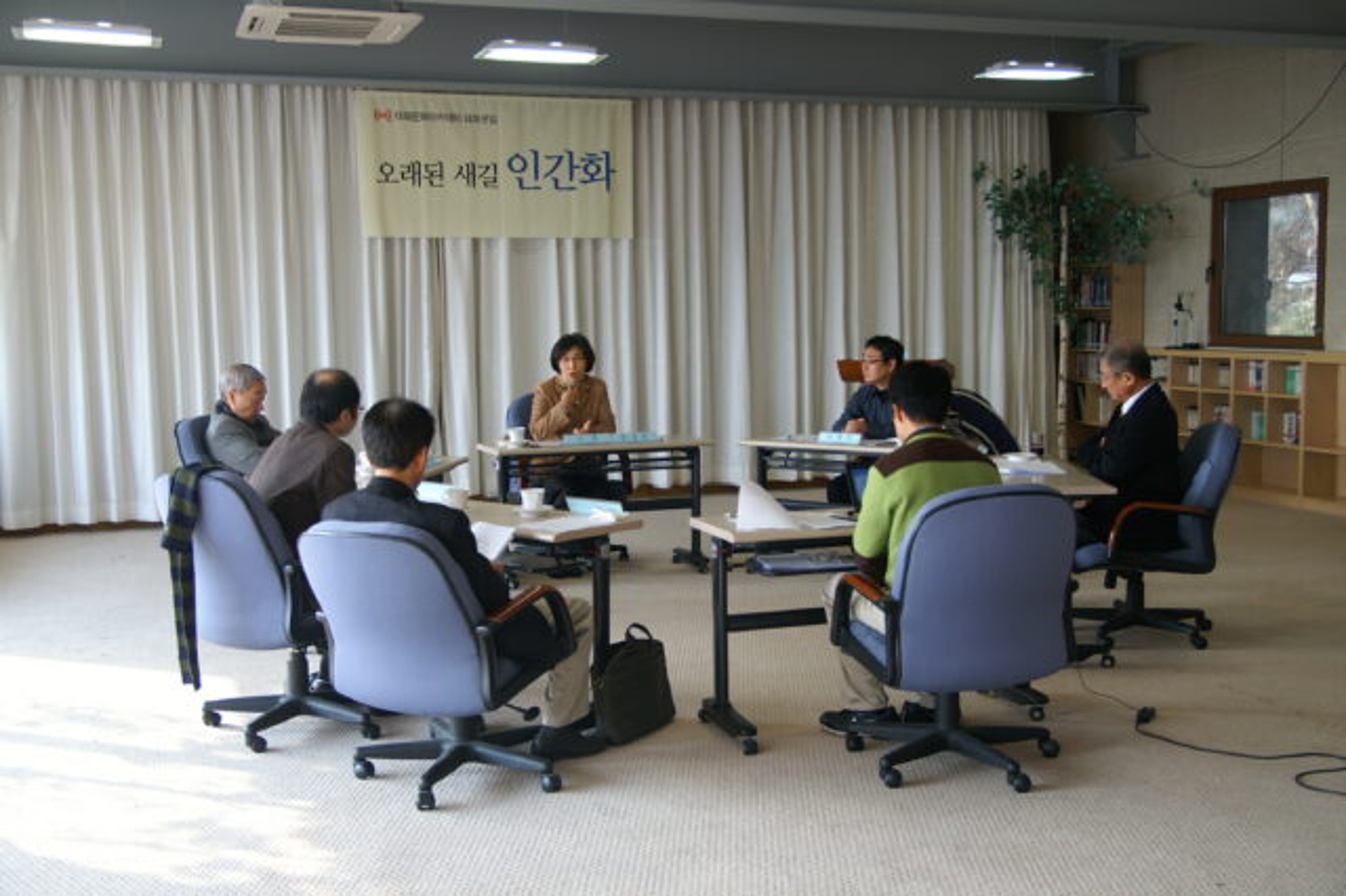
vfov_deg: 34.2
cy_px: 448
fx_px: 1457
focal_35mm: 39
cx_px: 673
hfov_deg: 49.6
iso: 100
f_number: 3.5
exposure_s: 1/50
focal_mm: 26
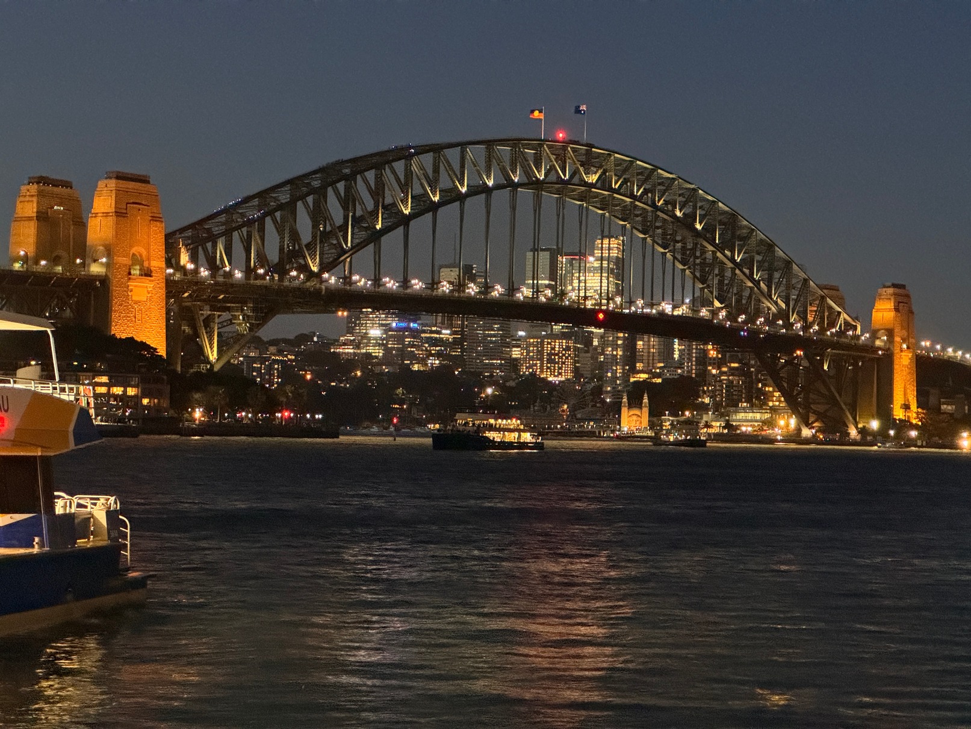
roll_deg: -2.3
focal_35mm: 77
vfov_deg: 19.1
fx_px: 2160
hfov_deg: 25.3
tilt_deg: +1.5
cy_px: 364
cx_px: 486
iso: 2000
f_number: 2.8
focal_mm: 9
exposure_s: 1/17
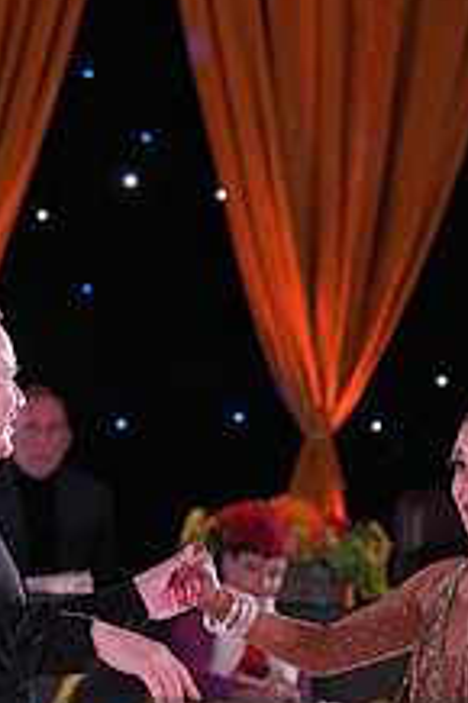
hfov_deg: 5.2
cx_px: 253
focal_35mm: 266
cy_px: 806
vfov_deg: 7.7
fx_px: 5195
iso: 1600
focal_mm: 100
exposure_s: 1/400
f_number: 4
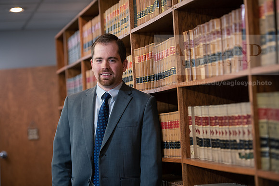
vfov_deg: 13.0
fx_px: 814
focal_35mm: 105
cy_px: 93
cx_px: 140
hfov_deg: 19.5
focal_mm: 105
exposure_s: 1/125
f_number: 3.2
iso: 800
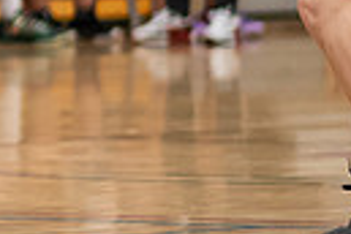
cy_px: -92
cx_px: -798
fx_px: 6834
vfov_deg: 2.0
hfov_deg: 2.9
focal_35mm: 701
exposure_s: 1/1000
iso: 2500
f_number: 1.8
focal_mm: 85
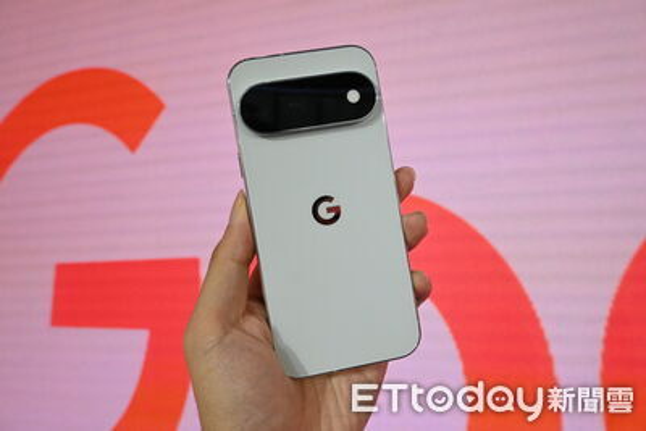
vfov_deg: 53.2
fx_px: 431
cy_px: 216
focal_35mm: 24
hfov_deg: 73.7
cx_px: 323
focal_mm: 16
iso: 5000
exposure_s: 1/800
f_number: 6.3
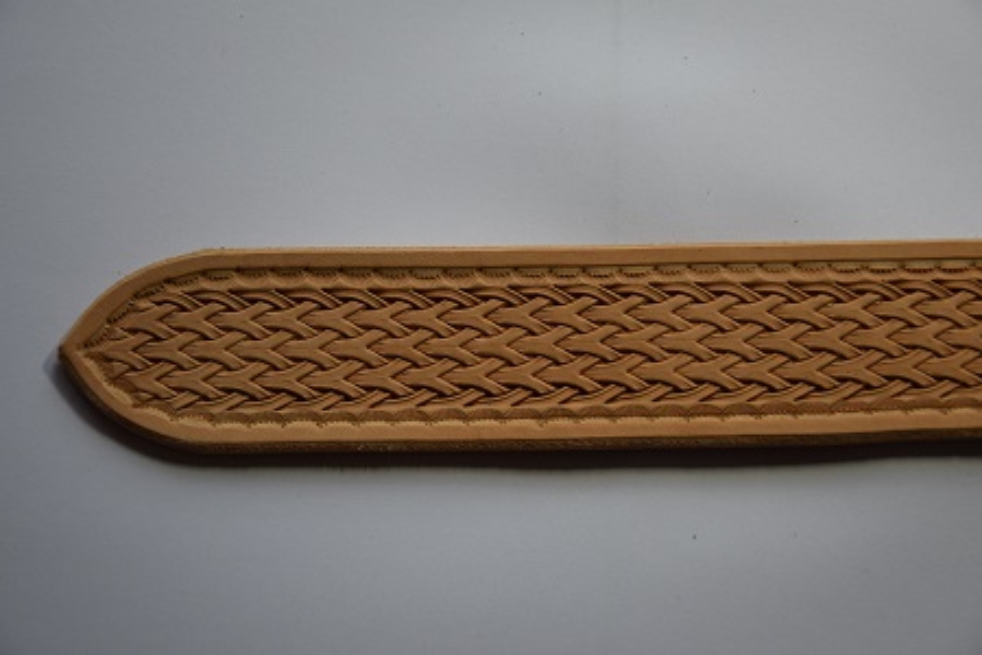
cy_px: 328
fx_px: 2537
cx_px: 491
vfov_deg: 14.7
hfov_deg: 21.9
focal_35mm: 93
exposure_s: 1/100
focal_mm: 62
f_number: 5.3
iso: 640
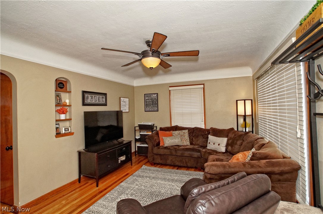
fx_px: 148
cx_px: 162
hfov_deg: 95.0
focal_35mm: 16
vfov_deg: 72.0
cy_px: 107
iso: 1000
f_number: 4.5
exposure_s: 1/160
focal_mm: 11
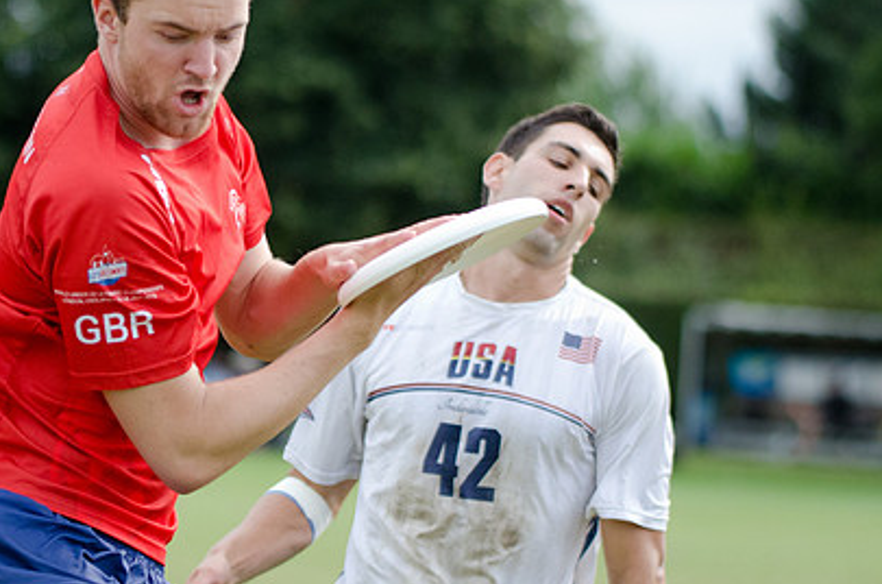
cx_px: 281
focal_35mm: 258
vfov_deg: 5.3
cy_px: 288
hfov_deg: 8.0
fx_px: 6306
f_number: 3.2
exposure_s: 1/5000
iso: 1000
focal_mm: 120
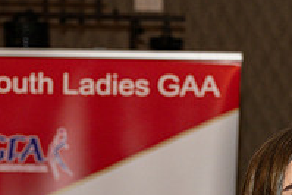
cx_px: 359
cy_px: 253
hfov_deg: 13.0
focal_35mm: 154
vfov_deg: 8.8
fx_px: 1250
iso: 500
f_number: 4
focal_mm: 47
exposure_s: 1/125
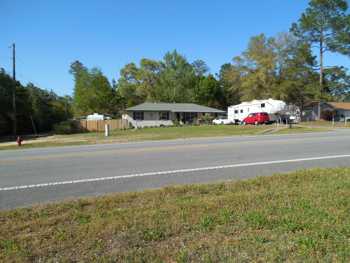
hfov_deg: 69.4
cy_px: 132
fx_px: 253
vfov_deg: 54.9
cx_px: 175
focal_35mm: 25
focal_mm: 4.5
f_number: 3.3
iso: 125
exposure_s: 1/1250
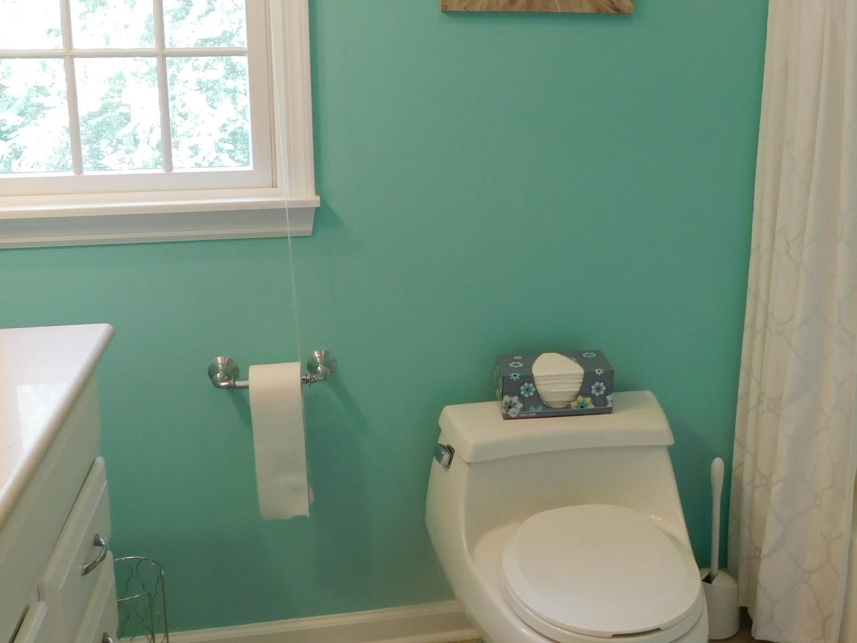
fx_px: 1015
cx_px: 551
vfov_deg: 34.8
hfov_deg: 45.3
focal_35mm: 41
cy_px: 206
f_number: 3
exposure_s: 1/30
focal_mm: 4
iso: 125
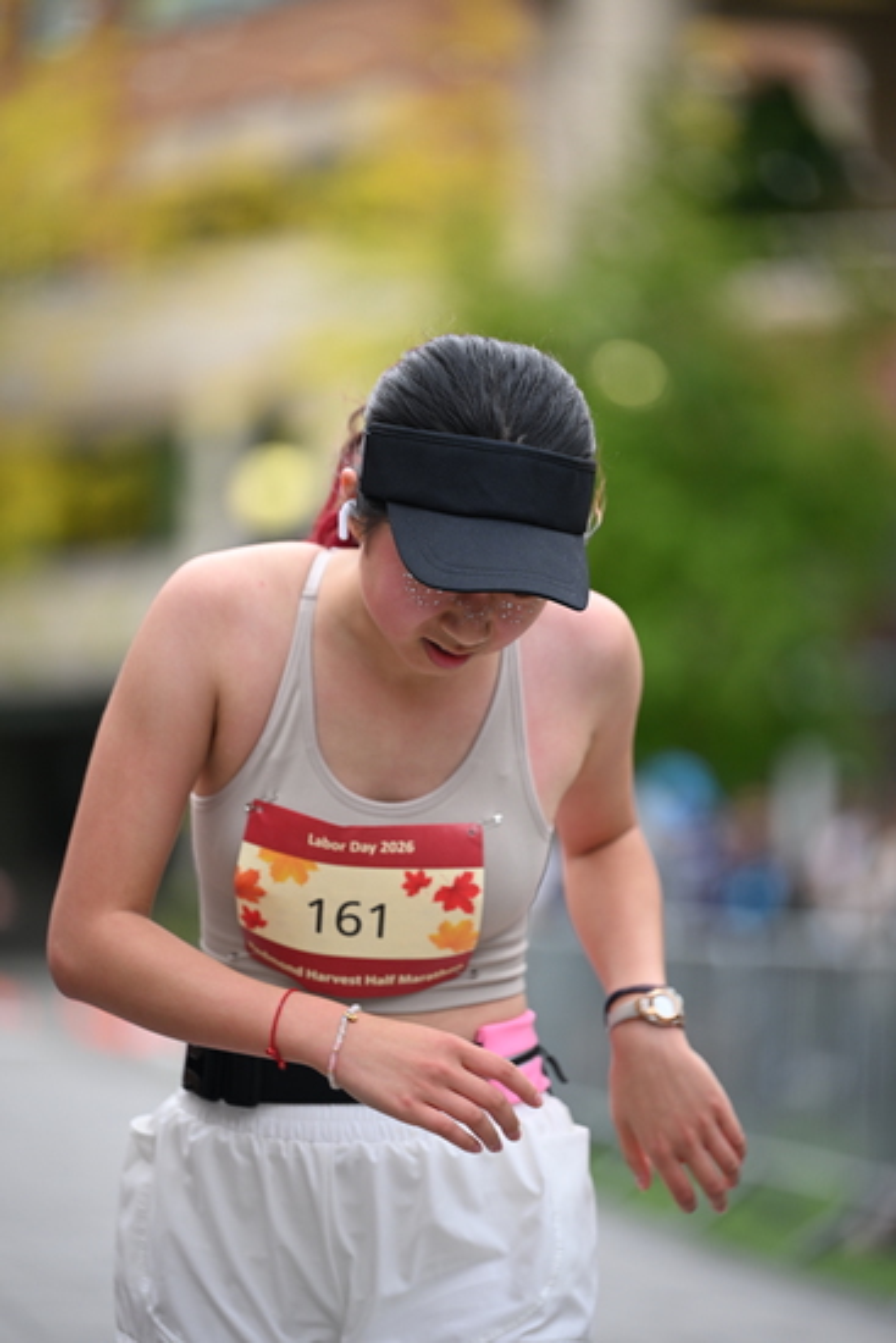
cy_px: 672
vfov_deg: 11.7
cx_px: 448
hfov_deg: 7.9
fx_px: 6529
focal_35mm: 175
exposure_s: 1/2500
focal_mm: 175
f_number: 2.8
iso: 640
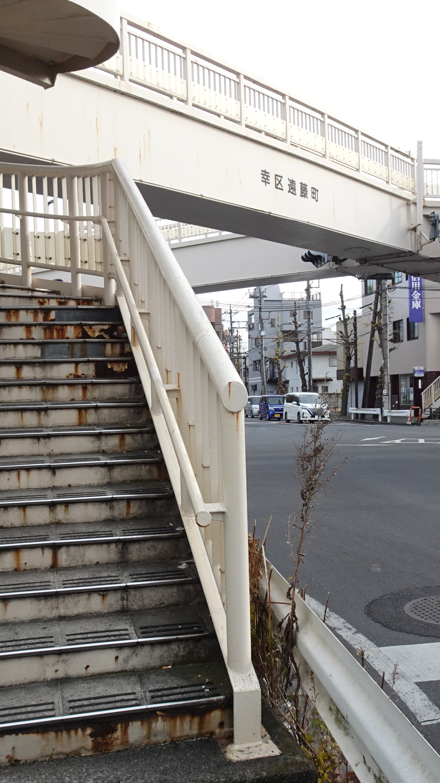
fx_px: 747
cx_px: 232
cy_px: 400
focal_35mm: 36
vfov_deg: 55.3
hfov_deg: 32.8
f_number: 3.5
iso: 100
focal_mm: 4.25
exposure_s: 1/400
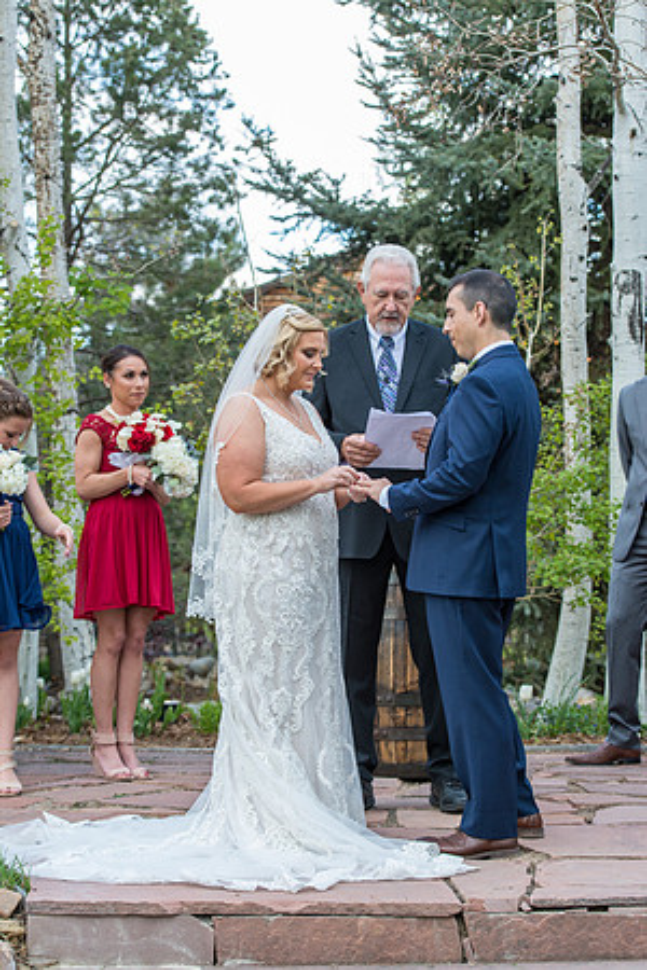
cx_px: 324
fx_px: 1887
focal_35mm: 70
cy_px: 485
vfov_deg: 28.8
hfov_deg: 19.5
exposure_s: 1/200
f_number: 5
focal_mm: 70
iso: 400
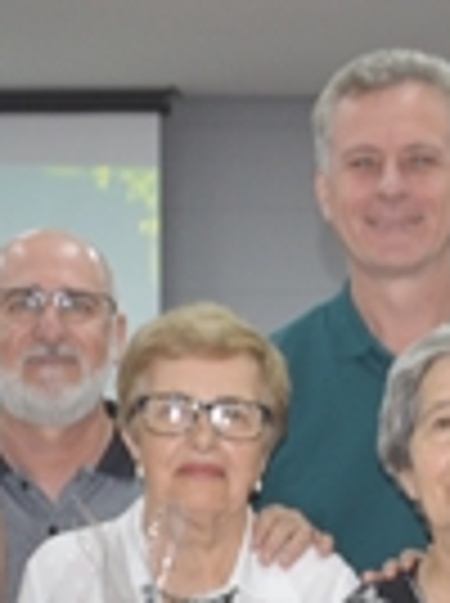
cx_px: 500
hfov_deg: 10.7
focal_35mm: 136
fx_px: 2368
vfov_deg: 13.8
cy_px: 832
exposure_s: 1/60
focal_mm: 21
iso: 640
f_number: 3.8
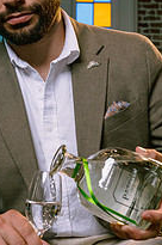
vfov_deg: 26.3
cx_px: 67
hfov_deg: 17.6
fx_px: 521
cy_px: 151
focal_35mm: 77
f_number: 5.6
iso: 200
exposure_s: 1/160
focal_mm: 35
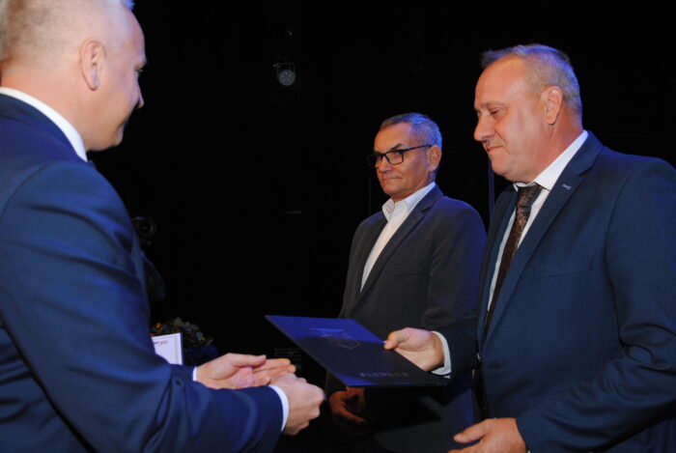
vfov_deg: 32.0
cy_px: 226
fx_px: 790
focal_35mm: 42
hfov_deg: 46.3
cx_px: 338
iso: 400
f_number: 5.6
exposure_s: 1/60
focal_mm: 28
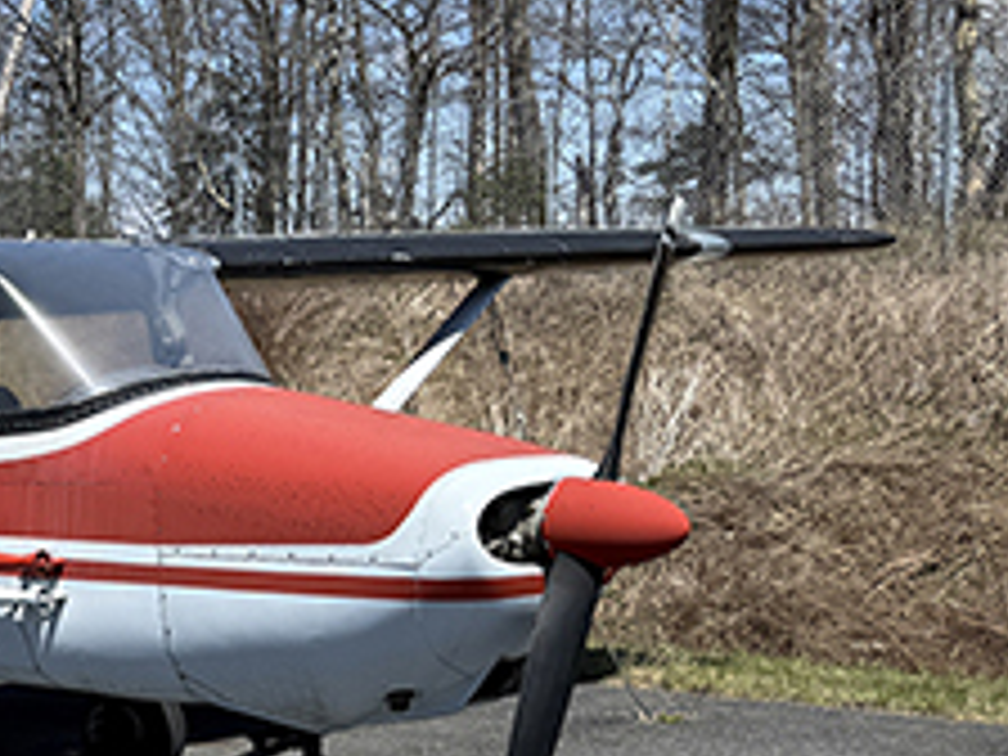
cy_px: 436
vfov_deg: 19.1
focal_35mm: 77
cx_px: -522
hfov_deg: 21.2
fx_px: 2242
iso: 80
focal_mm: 6.76
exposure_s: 1/4167
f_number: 1.78
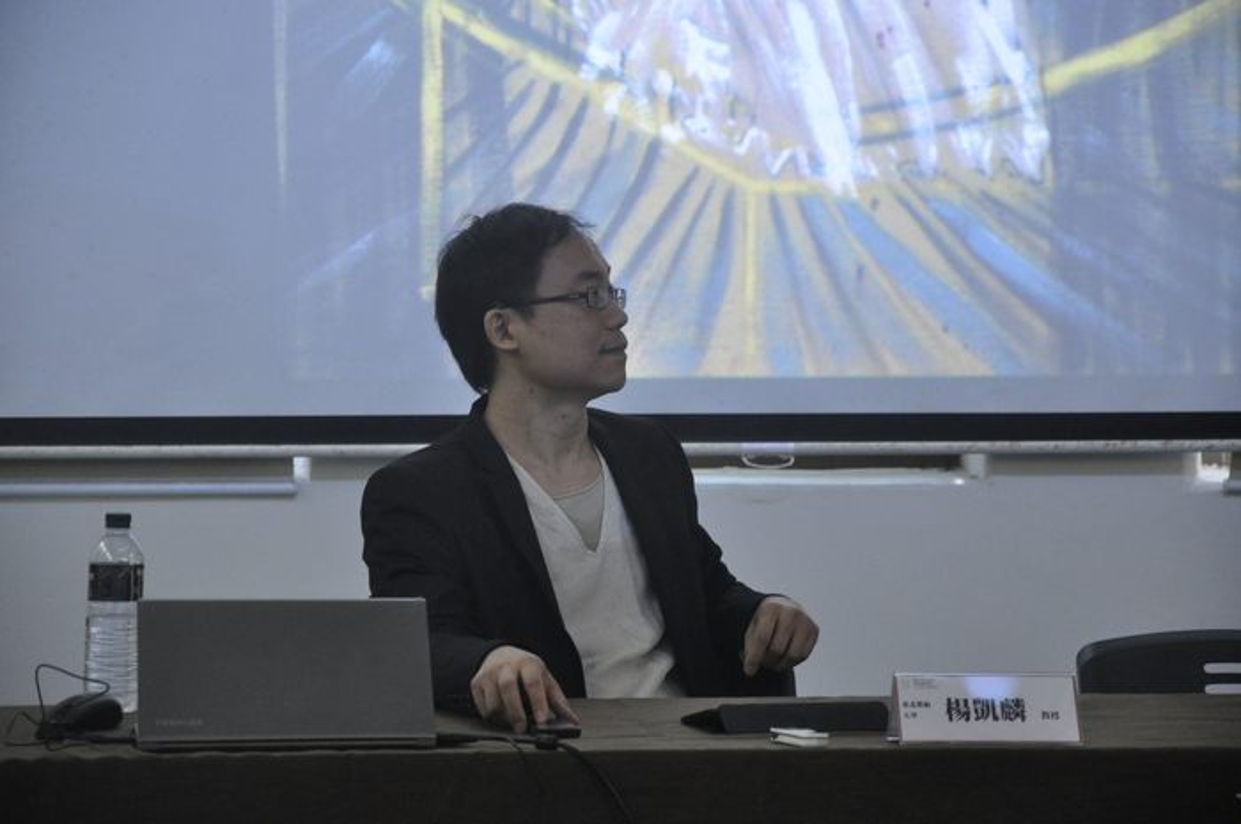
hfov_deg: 13.1
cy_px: 412
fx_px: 5423
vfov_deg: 8.7
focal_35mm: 158
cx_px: 620
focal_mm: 105
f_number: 5.6
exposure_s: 1/30
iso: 1600
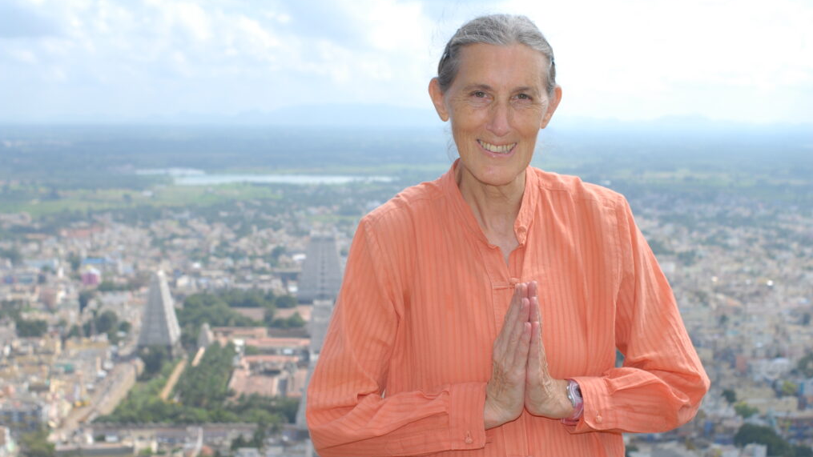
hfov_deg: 37.5
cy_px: 262
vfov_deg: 21.6
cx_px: 404
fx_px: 1197
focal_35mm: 56
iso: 100
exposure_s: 1/250
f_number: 6.3
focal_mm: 35
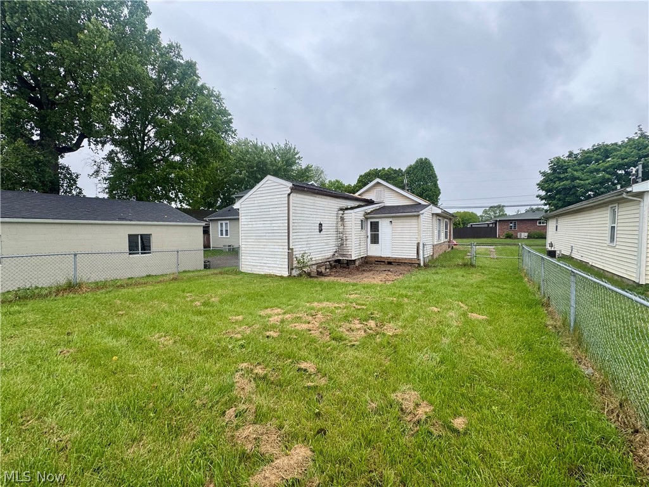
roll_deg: +0.7
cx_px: 324
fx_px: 262
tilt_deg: -2.9
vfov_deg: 85.7
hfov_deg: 102.1
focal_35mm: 14
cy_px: 244
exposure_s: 1/456
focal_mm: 2.22
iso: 40
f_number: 2.2
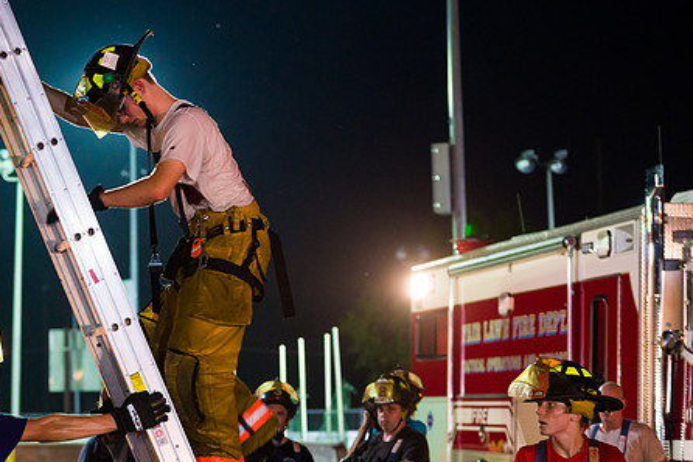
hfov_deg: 22.3
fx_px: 1751
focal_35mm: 91
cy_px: 297
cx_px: 246
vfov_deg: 15.0
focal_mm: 70
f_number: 3.2
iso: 3200
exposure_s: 1/125
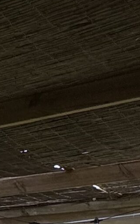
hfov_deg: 9.9
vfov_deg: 16.0
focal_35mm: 116
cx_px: -200
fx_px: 708
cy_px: 364
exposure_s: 1/165
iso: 40
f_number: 2.2
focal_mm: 2.22
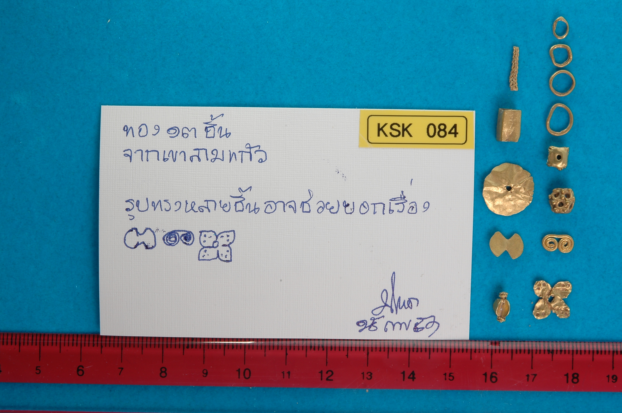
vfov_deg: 16.5
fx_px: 1424
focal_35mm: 82
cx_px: 311
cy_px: 206
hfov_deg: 24.6
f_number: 29
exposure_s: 1/60
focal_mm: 55
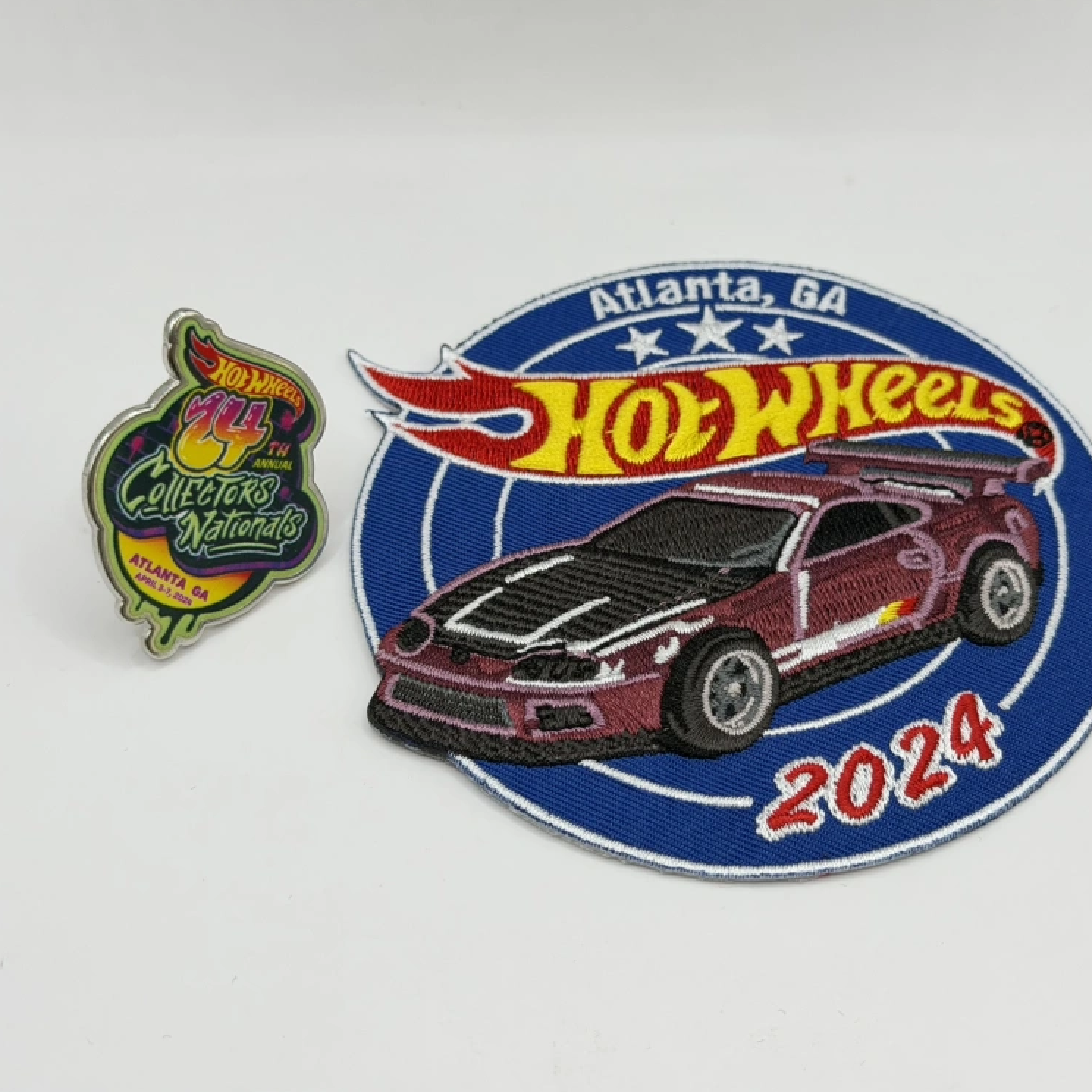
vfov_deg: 30.0
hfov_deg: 30.0
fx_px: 2034
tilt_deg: -50.0
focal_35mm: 57
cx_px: 614
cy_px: 546
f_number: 1.78
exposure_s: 1/218
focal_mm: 6.76
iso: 50
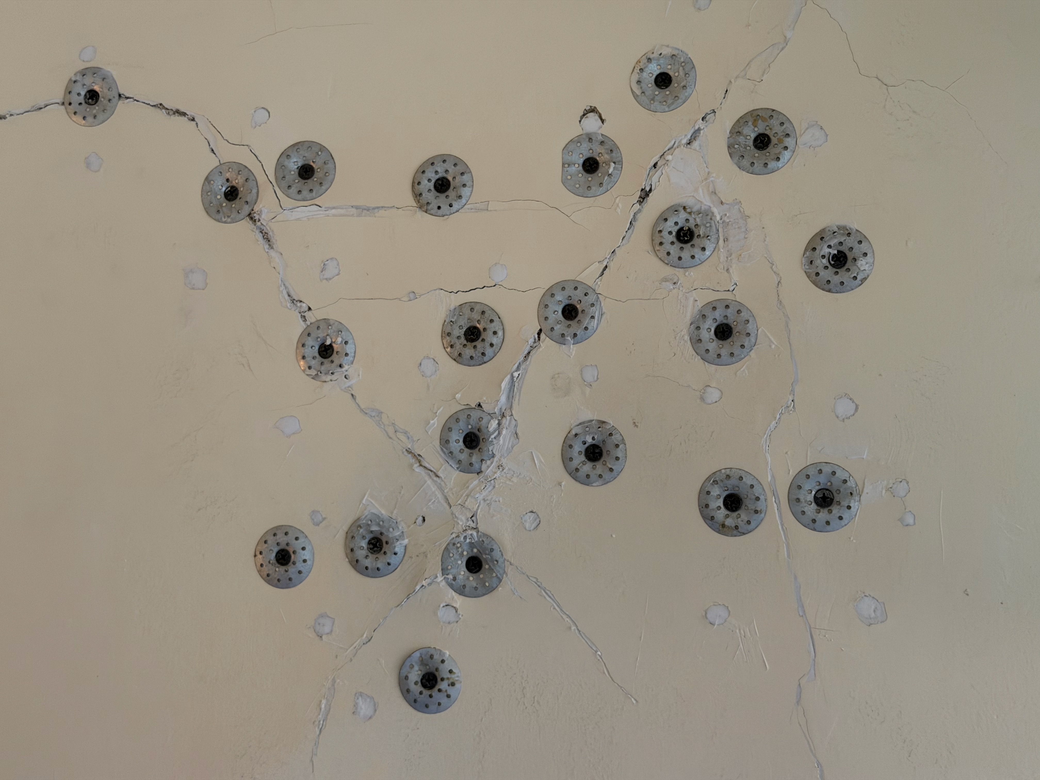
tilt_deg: +2.9
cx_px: 520
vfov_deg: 30.3
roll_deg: +1.3
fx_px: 1442
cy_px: 390
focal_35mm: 48
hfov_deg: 39.7
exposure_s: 1/40
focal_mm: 6.76
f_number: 1.78
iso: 200
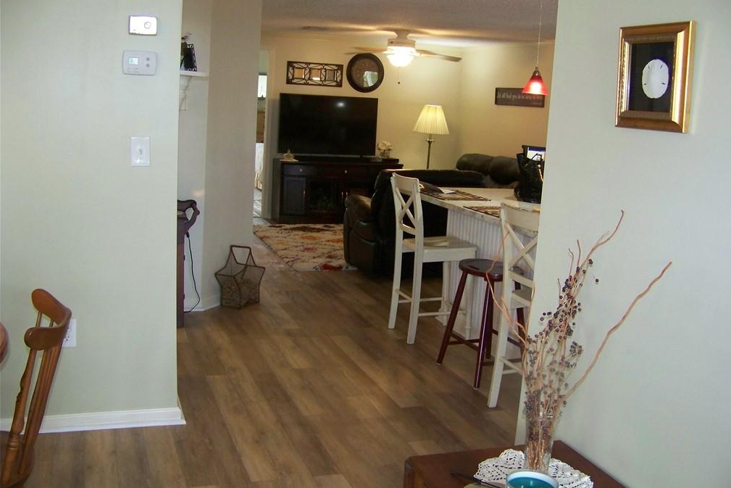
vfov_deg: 35.1
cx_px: 370
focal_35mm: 38
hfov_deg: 50.7
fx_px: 772
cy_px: 240
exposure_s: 1/30
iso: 200
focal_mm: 5.85
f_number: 2.8
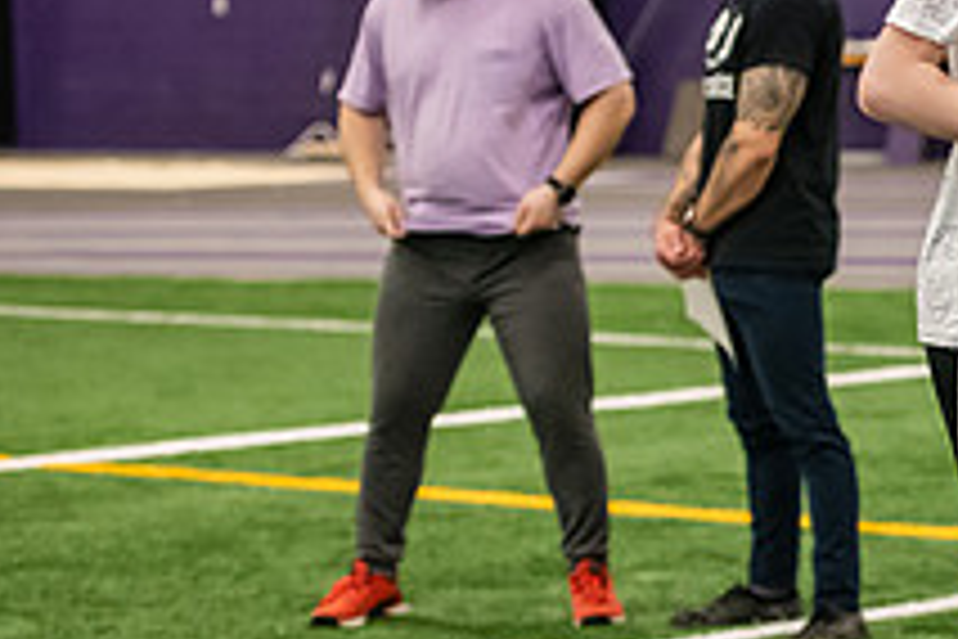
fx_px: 5082
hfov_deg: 10.6
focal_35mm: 191
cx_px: 1214
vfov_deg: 7.2
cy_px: 457
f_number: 3.2
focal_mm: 70
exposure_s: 1/200
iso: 2000
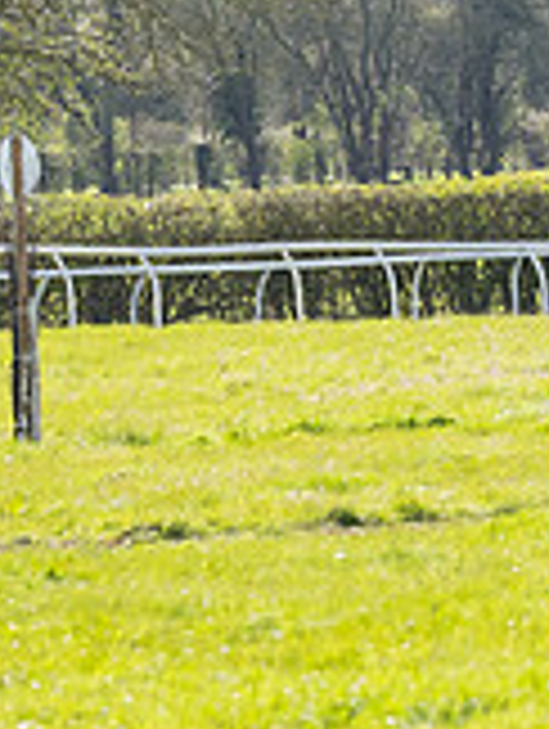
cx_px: -248
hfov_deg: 2.0
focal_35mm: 749
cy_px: 630
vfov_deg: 2.6
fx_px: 15797
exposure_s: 1/2000
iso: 400
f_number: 4
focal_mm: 125
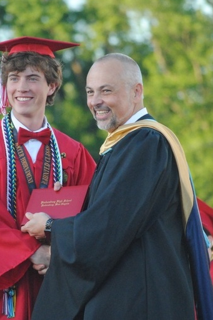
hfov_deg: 2.9
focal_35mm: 470
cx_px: 76
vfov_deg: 4.4
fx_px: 4174
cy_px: 159
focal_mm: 200
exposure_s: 1/500
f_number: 5.6
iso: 1000
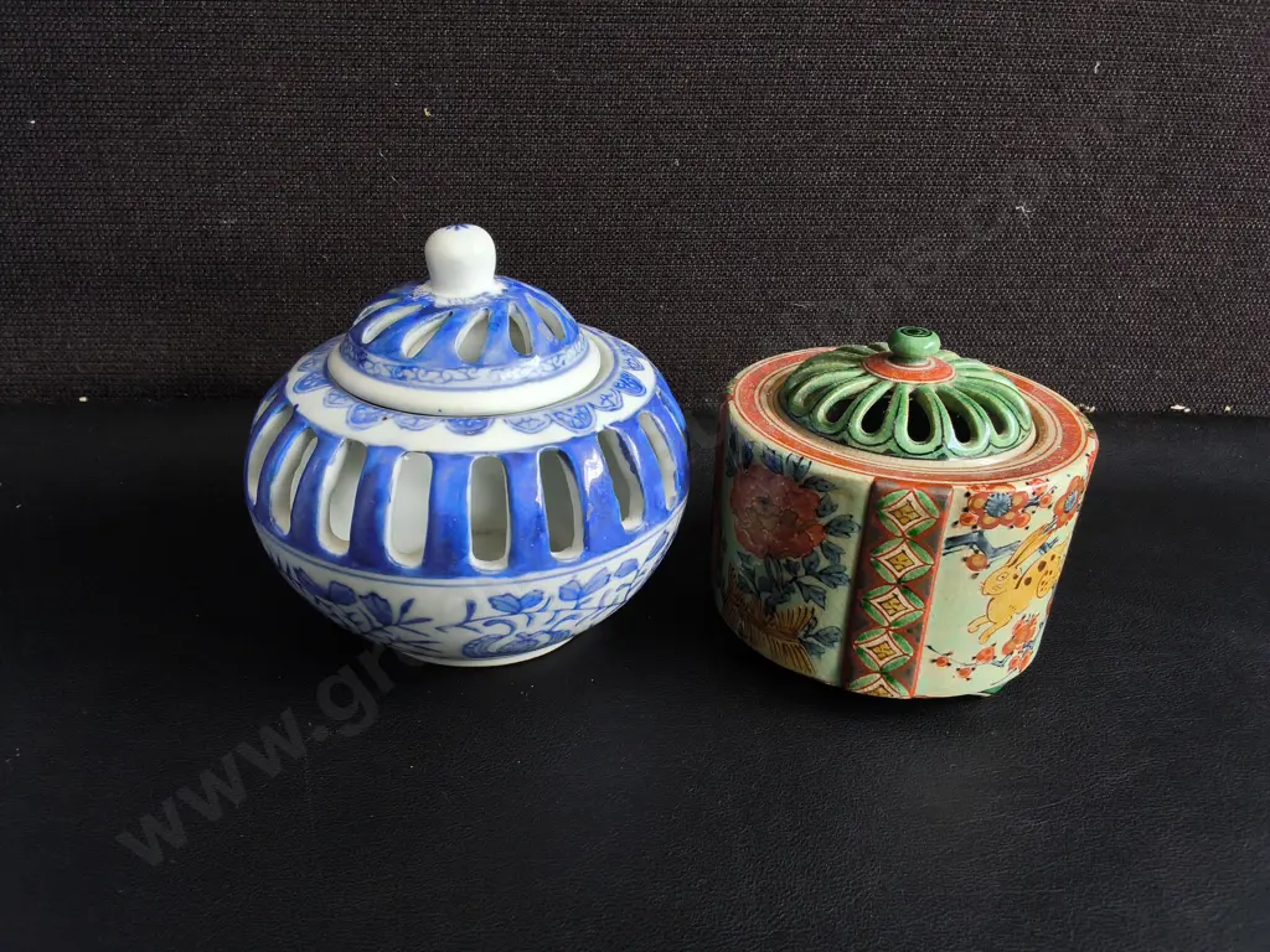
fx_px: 991
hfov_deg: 65.3
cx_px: 635
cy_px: 476
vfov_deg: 51.4
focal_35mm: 27
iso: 50
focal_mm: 2.87
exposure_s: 1/100
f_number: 2
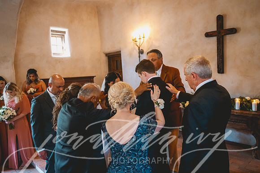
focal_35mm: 28
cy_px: 86
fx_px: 198
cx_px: 130
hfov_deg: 66.4
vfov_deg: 47.1
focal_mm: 27.5
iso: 3200
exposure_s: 1/160
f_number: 2.8
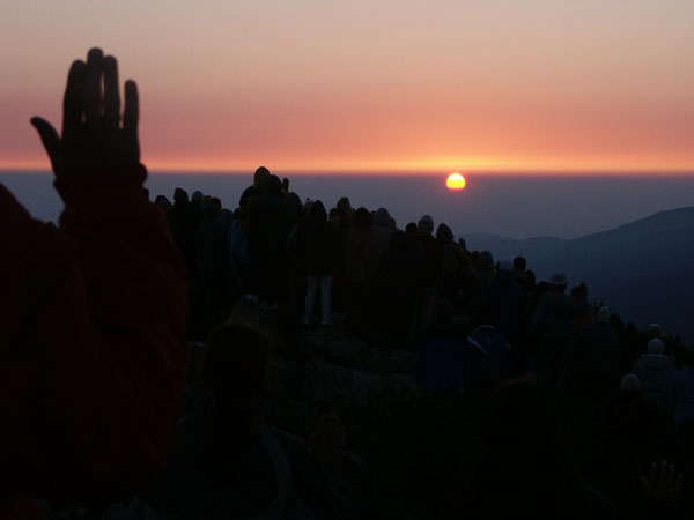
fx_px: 2085
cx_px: 347
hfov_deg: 18.9
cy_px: 260
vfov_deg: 14.2
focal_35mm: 104
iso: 100
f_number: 4.5
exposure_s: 1/125
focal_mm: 25.9
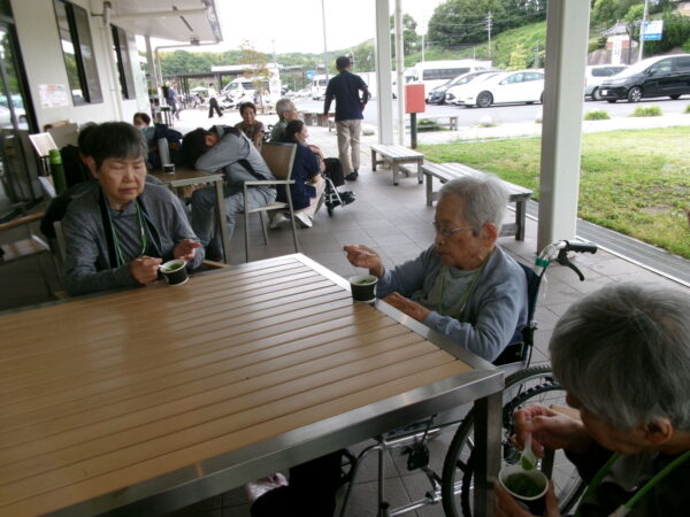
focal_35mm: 28
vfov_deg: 49.7
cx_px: 345
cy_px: 258
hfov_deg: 63.4
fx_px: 558
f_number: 3.9
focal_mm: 5.1
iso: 100
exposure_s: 1/100
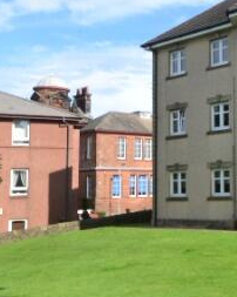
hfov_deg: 23.4
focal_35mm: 57
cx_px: 312
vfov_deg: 33.0
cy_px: 133
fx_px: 500
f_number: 10
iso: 400
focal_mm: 10
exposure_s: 1/250
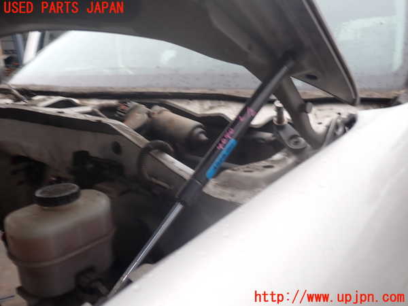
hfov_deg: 60.0
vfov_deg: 46.8
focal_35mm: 30
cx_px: 204
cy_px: 153
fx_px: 354
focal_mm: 5.4
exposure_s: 1/30
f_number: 6.3
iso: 100
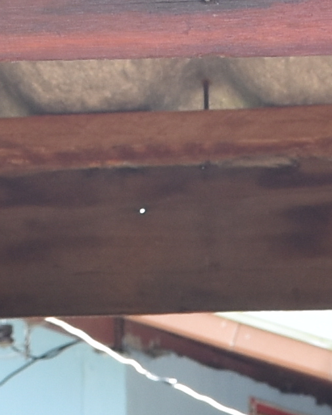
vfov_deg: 5.4
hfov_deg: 4.4
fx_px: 4273
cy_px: 944
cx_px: 510
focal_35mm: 348
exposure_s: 1/250
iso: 200
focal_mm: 26
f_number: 8
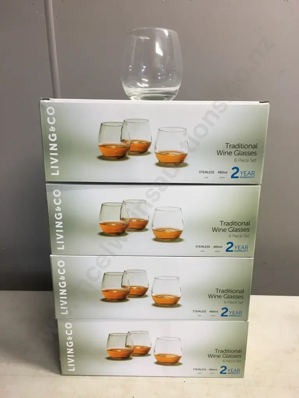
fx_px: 334
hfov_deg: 48.2
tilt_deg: -15.0
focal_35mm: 29
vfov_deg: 61.7
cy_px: 199
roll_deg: +0.6
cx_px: 150
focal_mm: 4.15
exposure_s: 1/17
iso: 32
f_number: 2.2
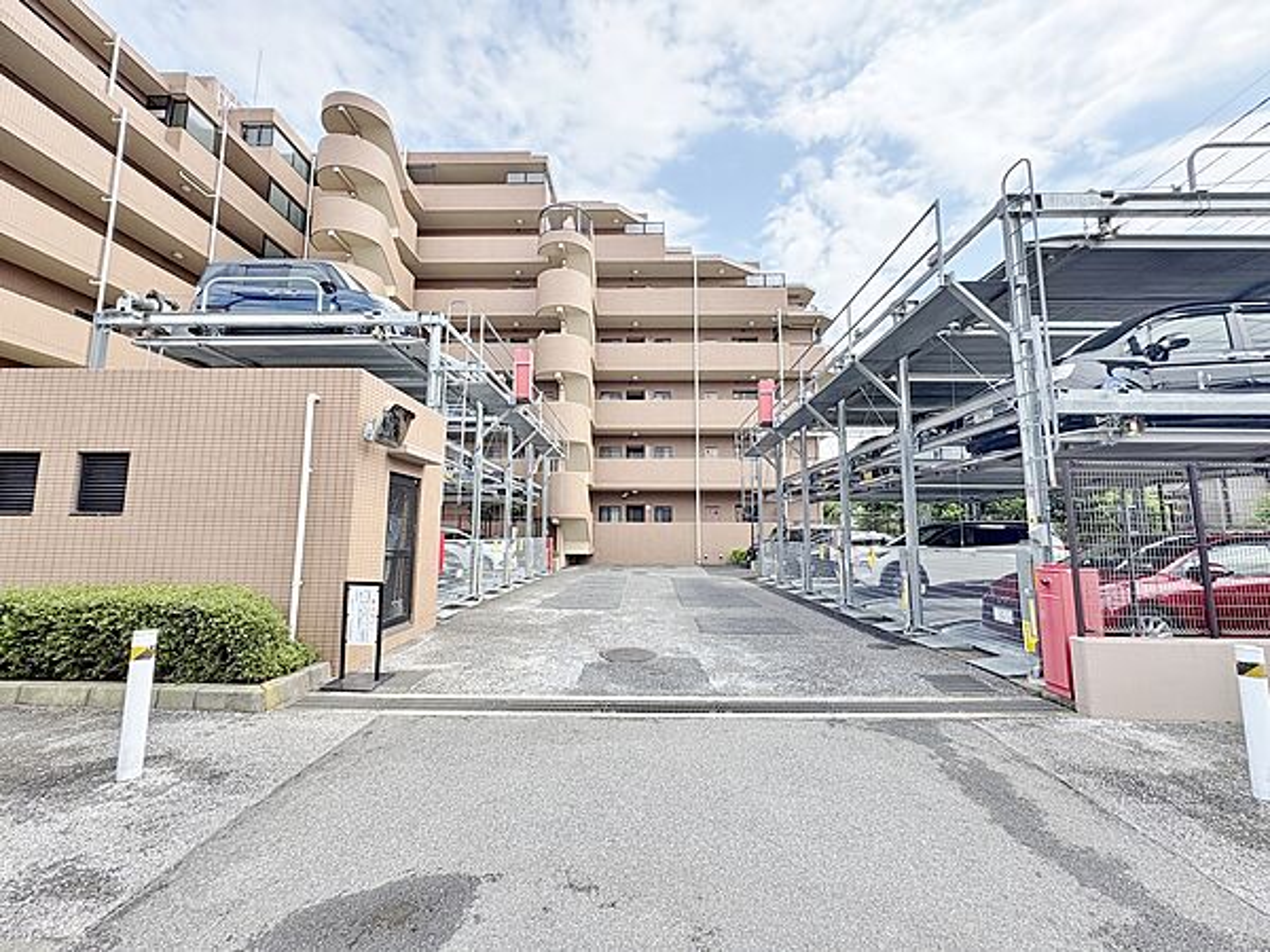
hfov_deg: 102.1
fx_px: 514
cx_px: 635
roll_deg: +0.1
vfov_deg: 85.7
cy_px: 476
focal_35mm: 14
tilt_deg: +7.2
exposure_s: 1/858
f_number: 2.2
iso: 64
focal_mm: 2.22
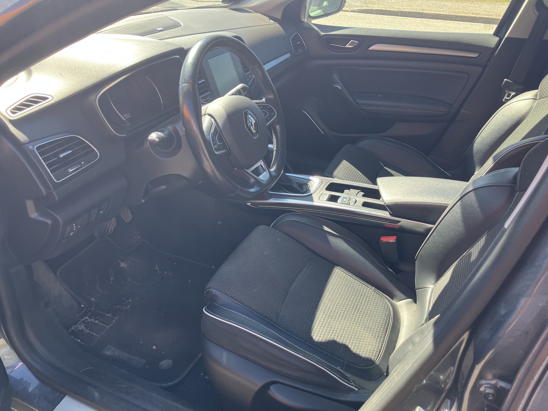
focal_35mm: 28
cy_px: 206
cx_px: 274
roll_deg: -2.8
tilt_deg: -30.7
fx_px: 443
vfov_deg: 49.7
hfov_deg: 63.4
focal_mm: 3.99
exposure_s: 1/162
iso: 40
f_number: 1.8
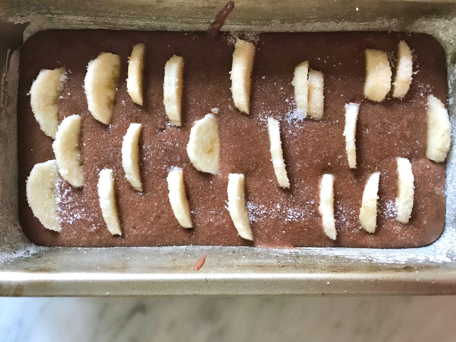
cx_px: 228
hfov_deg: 63.4
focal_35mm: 28
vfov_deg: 49.7
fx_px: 369
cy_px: 171
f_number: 1.8
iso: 64
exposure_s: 1/17
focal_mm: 3.99
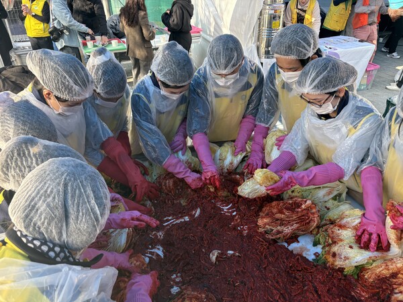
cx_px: 202
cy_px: 151
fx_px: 303
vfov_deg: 53.1
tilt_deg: -30.2
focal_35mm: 26
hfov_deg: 67.3
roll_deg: +2.0
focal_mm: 5.96
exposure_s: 1/395
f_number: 1.6
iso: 64
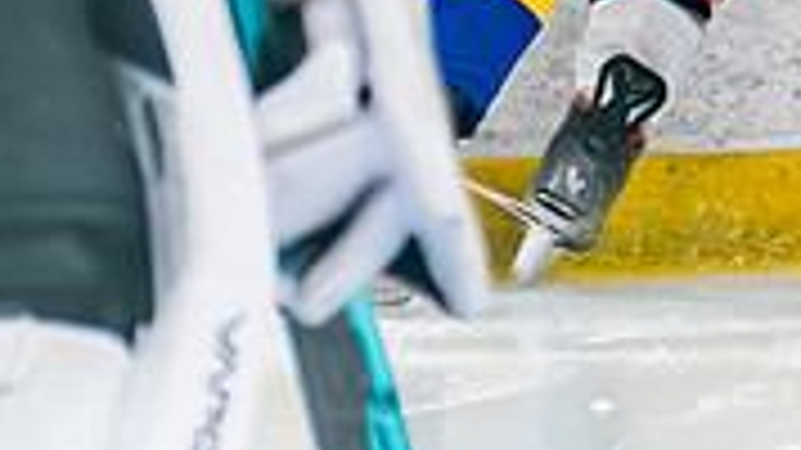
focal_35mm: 907
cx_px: 192
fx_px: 19258
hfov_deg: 2.4
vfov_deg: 1.3
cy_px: 322
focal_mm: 115
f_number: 2.8
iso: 2000
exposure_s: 1/640
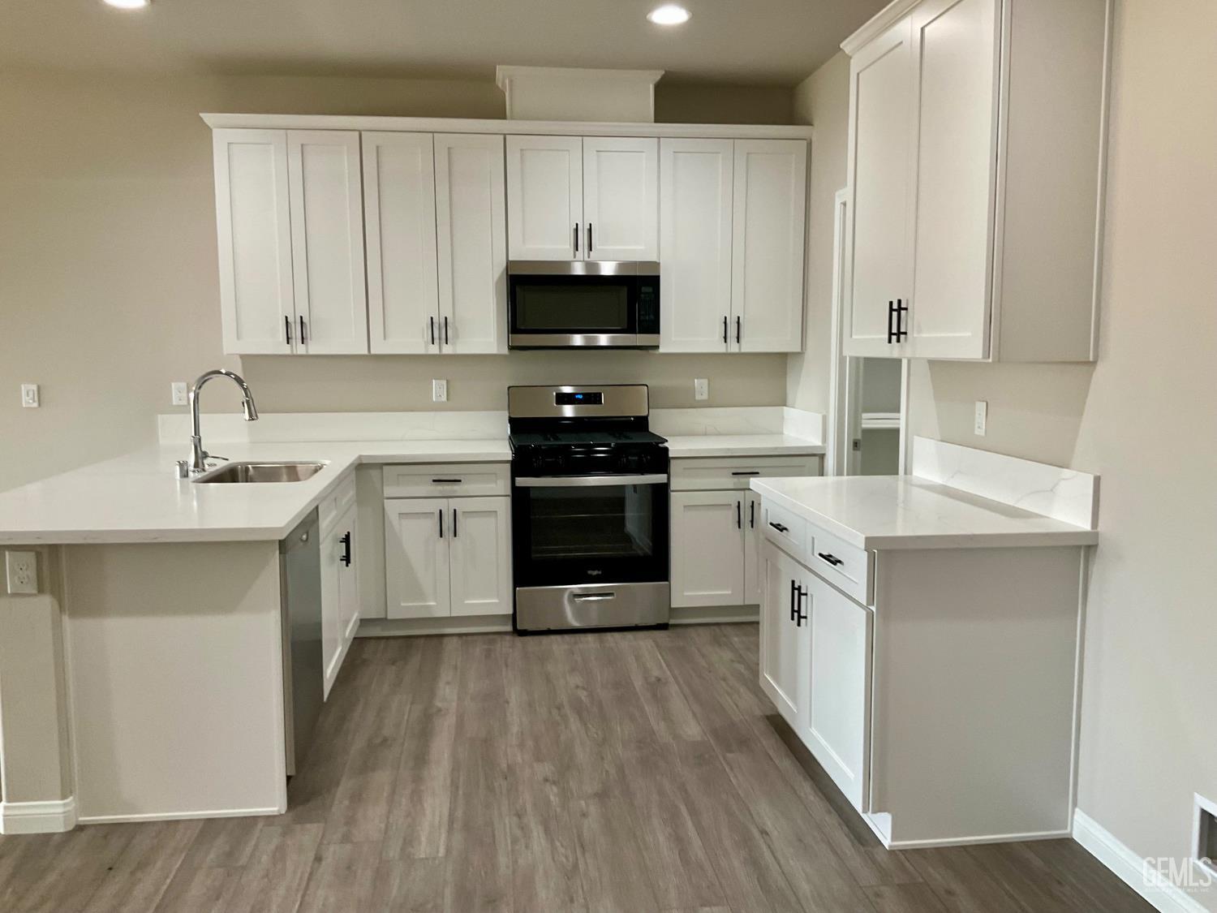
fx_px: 1020
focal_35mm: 29
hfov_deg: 61.7
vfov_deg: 48.2
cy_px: 456
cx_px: 608
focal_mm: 3
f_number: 1.8
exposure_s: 1/60
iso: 80
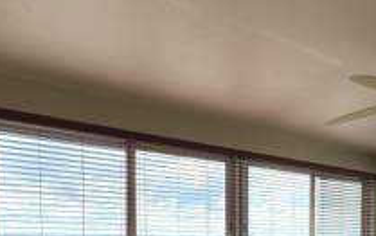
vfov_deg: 33.3
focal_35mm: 34
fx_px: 349
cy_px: 250
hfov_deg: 52.4
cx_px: 309
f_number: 2.2
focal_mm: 2.22
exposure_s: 1/809
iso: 50
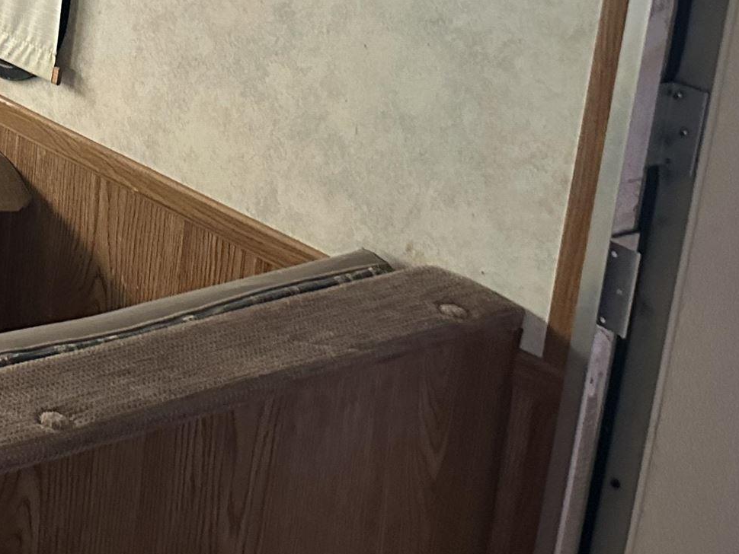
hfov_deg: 21.5
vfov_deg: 18.5
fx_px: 1623
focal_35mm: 76
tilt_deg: -10.2
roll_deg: -3.7
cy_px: -98
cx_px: -368
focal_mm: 6.86
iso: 500
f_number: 1.78
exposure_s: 1/60
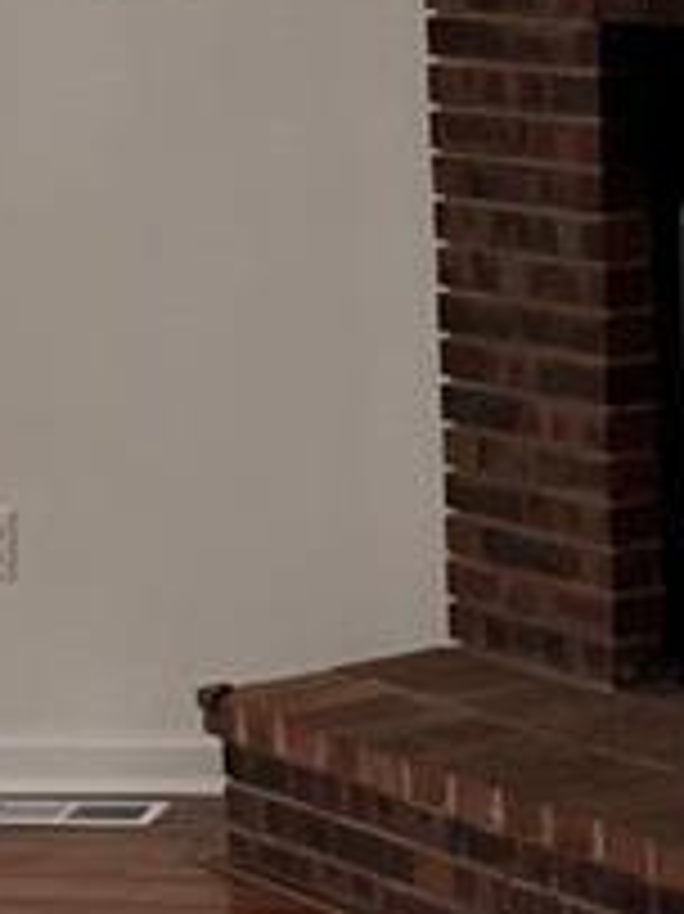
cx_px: 891
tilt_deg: -9.9
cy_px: 549
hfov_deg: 10.2
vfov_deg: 13.9
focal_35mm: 142
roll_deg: +1.0
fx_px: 3745
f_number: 1.78
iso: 400
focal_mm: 6.76
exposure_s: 1/60
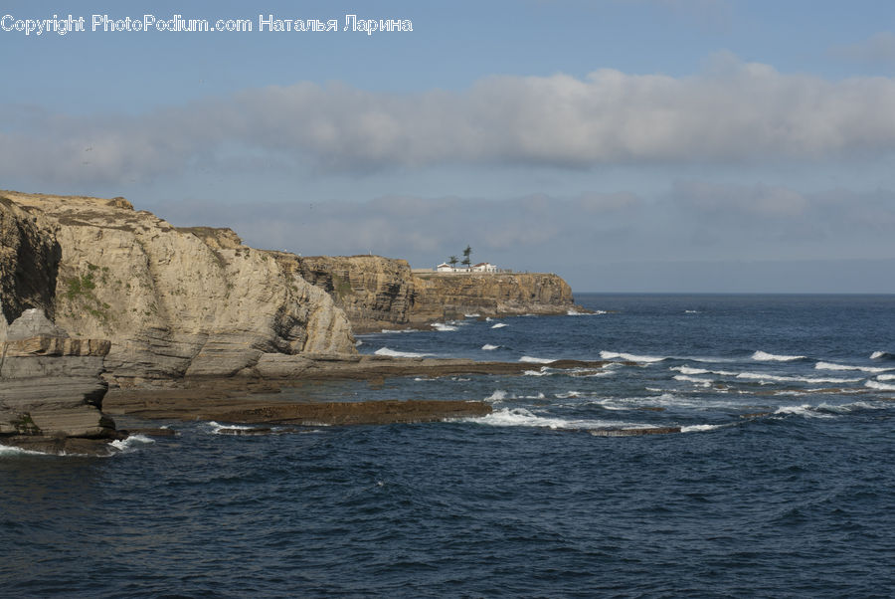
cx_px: 448
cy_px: 300
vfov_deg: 19.0
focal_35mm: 72
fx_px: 1792
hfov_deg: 28.0
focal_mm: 48
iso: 100
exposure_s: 1/200
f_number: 9
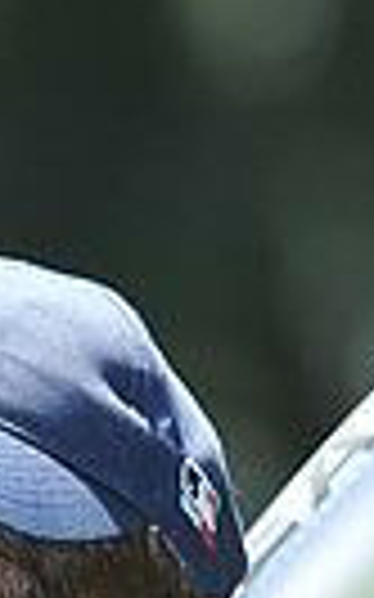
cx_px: -104
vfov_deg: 2.4
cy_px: 1003
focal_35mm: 890
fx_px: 14530
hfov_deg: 1.5
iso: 200
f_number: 4.5
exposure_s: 1/640
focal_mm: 200
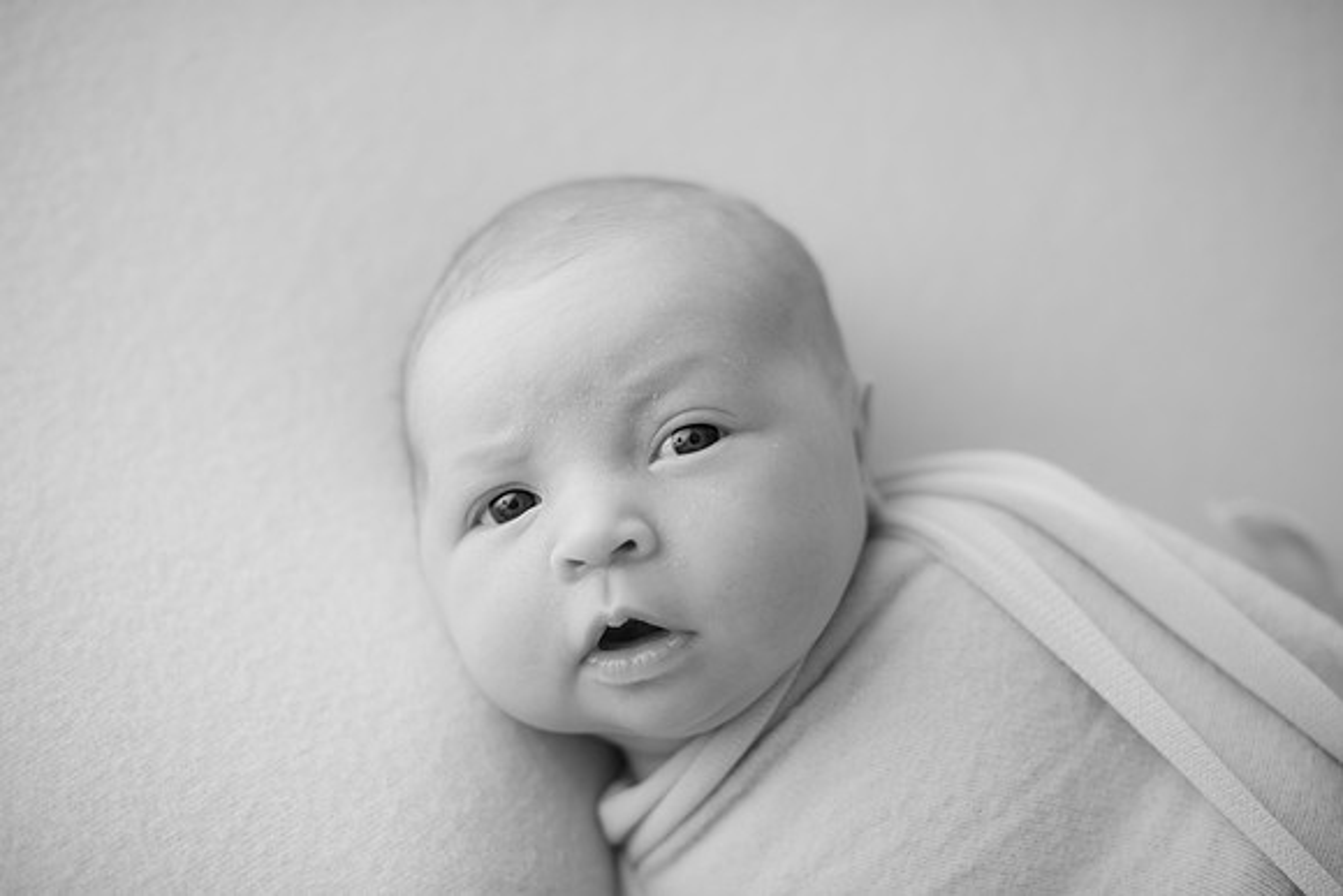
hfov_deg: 39.6
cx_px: 672
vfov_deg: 27.0
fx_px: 1866
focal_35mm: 50
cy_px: 448
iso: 100
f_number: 2.5
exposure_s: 1/160
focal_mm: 50
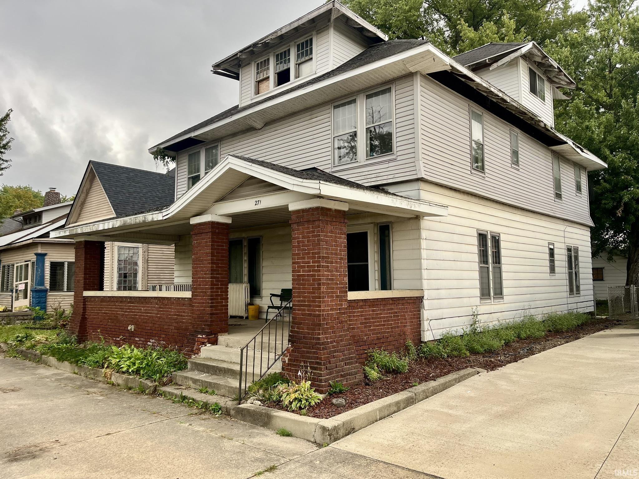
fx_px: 480
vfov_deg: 53.1
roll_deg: +0.5
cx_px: 320
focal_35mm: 26
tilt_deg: +5.3
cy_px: 240
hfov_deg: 67.3
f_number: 1.6
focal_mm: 5.1
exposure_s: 1/194
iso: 40
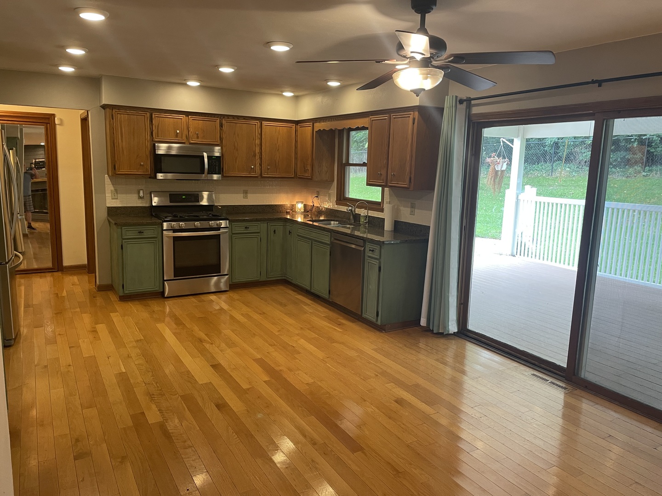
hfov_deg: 67.3
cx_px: 331
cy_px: 248
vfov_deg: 53.1
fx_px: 497
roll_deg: -1.3
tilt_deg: -10.2
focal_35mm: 26
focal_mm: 4.2
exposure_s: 1/60
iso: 125
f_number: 1.6
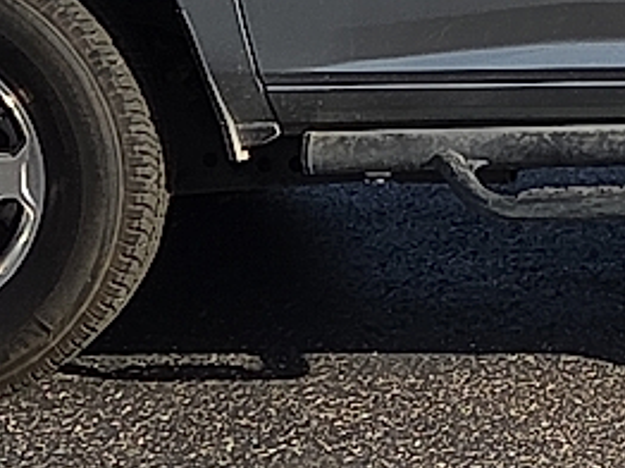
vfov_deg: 7.0
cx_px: 1088
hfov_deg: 9.1
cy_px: -251
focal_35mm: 208
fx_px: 3752
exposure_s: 1/5000
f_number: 1.8
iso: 77
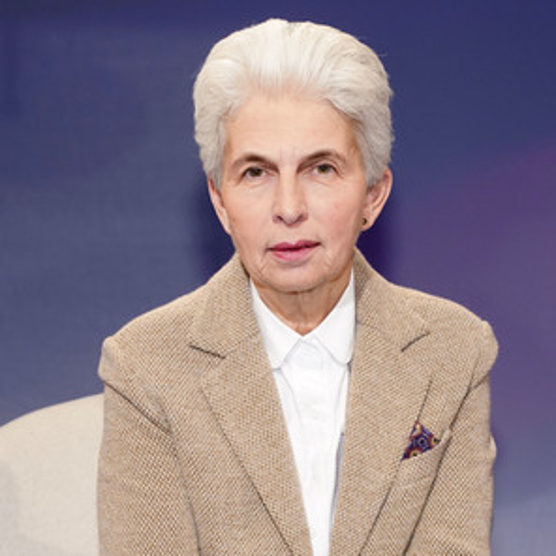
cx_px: 303
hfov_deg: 23.1
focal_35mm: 75
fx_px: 1363
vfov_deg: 23.1
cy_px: 278
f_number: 5
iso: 2000
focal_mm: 58
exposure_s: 1/125
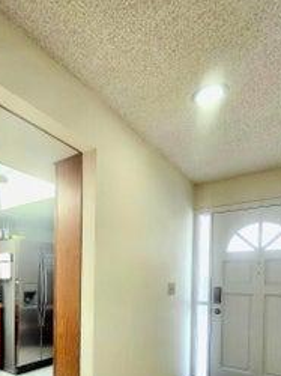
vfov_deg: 65.7
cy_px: 277
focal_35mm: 25
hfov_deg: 51.3
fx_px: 271
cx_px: 56
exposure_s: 1/60.2
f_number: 2.2
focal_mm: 1.74
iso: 200
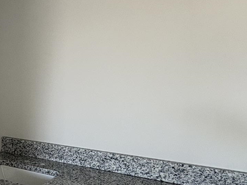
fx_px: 285
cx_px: 8
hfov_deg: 41.5
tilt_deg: +0.9
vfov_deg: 35.9
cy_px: 80
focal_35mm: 40
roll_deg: -0.8
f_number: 2.2
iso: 250
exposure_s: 1/60
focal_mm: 2.22
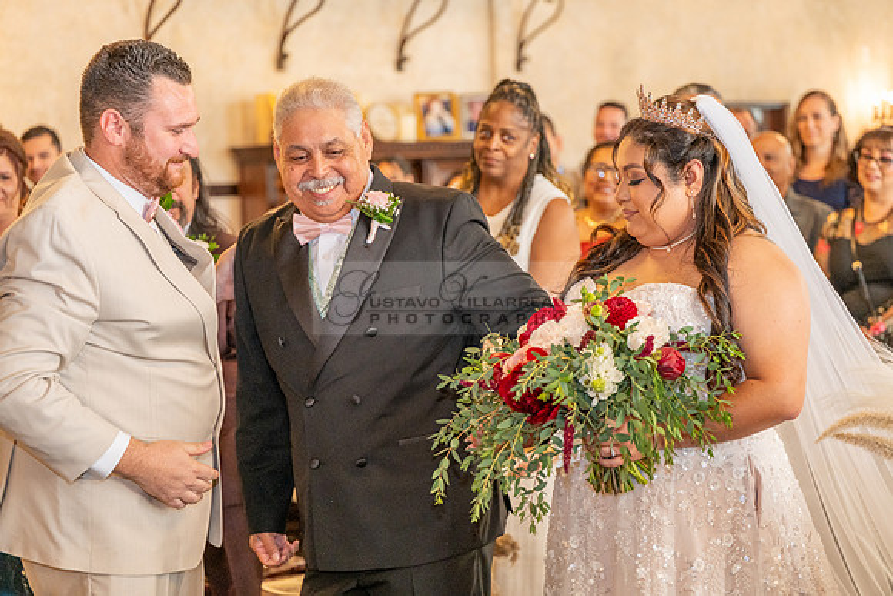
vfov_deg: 19.5
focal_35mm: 70
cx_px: 446
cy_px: 298
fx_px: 1737
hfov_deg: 28.8
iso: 1600
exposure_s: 1/125
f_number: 2.8
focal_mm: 70
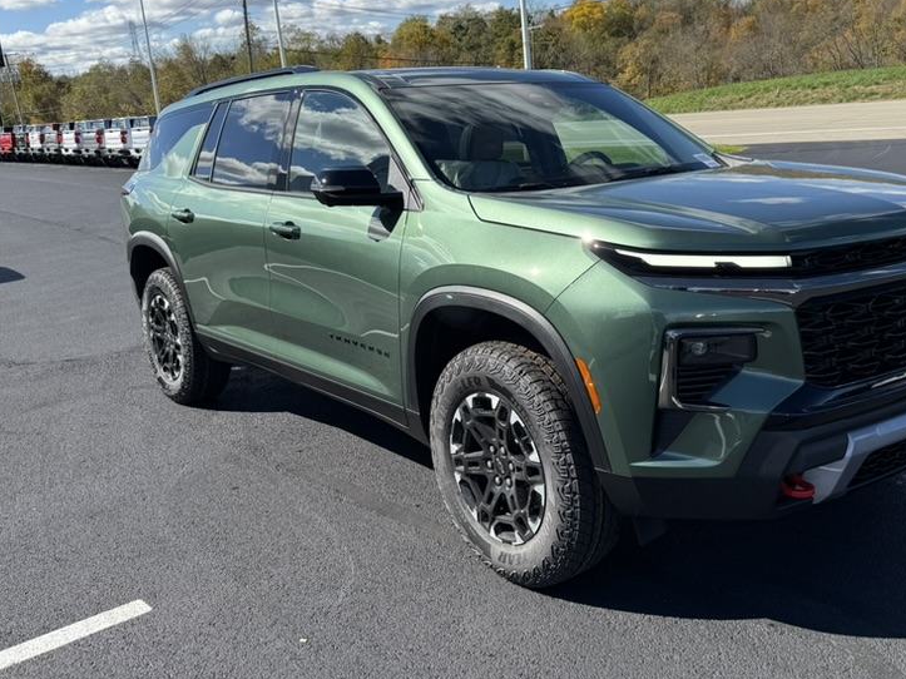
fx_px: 890
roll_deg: +3.4
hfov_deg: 53.5
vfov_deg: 41.5
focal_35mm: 34
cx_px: 551
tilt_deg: -14.4
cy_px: 263
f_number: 1.78
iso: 80
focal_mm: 6.76
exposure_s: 1/3425
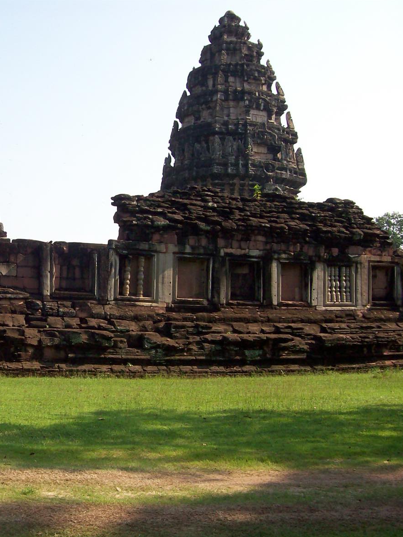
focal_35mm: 49
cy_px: 272
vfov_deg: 38.9
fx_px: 761
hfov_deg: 28.8
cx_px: 58
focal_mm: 6
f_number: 4.8
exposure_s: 1/452
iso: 80
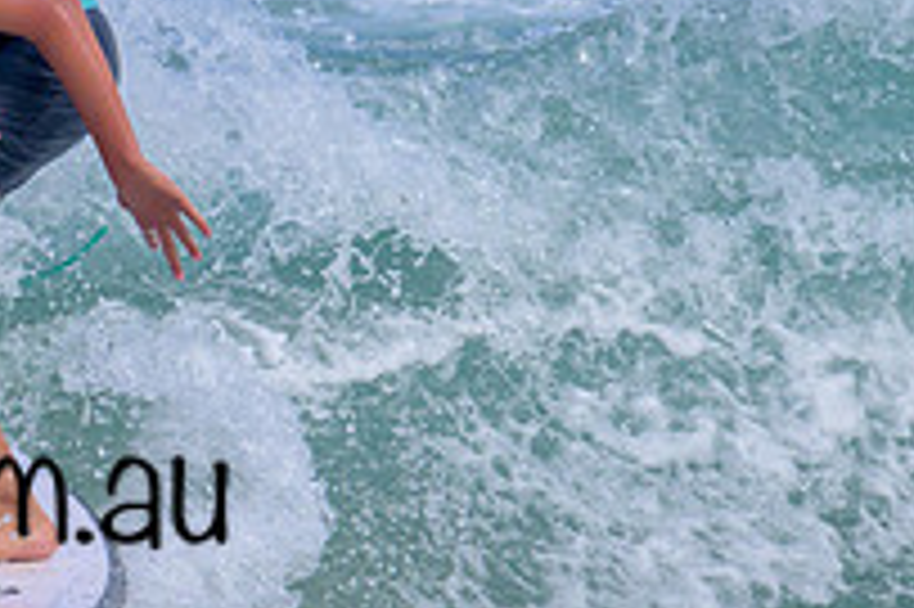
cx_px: 222
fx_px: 39421
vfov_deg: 0.9
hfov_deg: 1.3
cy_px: 220
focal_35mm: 1554
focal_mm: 400
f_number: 11
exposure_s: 1/2000
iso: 560
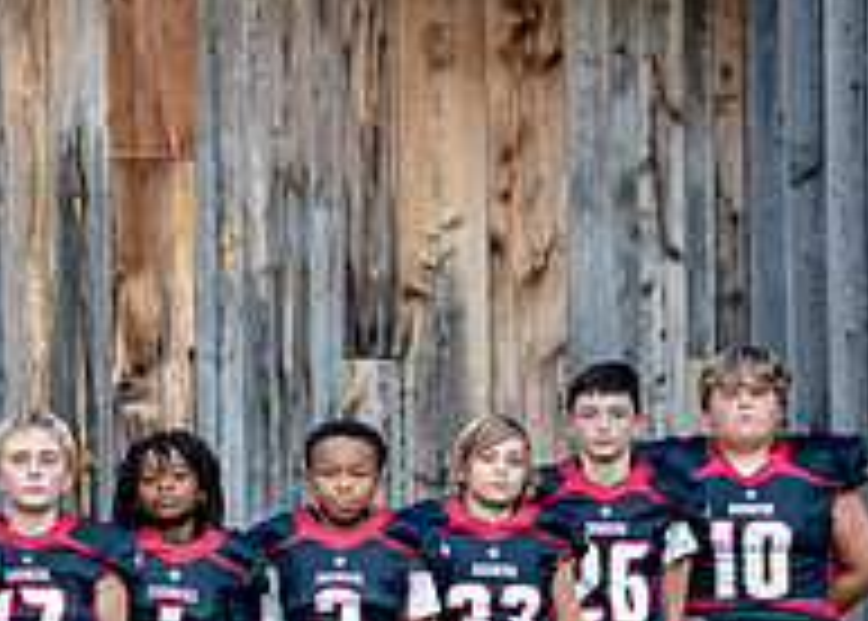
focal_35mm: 173
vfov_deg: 8.3
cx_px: -362
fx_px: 4266
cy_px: 694
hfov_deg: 11.2
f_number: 1.8
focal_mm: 50
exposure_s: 1/1250
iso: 400
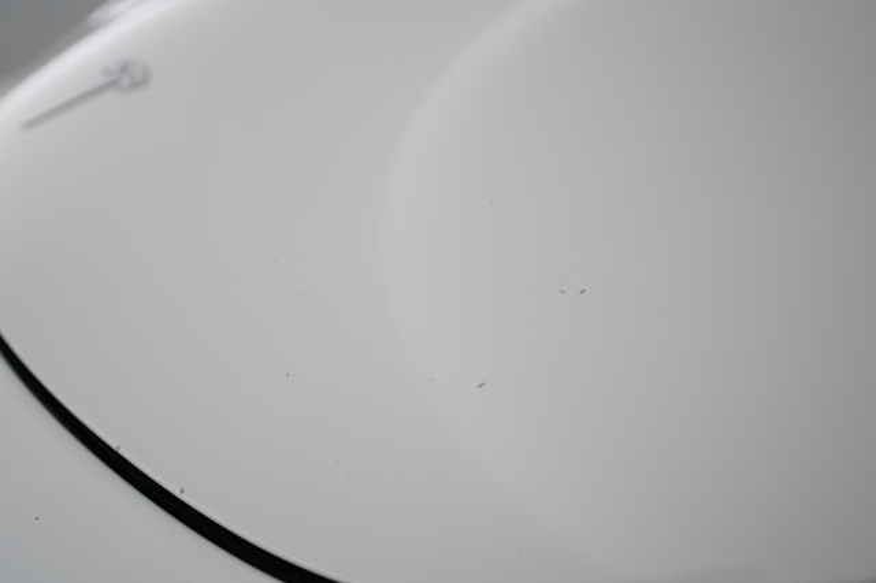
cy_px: 292
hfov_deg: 65.5
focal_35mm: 28
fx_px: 681
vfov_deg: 46.4
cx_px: 438
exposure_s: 1/80
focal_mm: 28
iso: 1000
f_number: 5.6
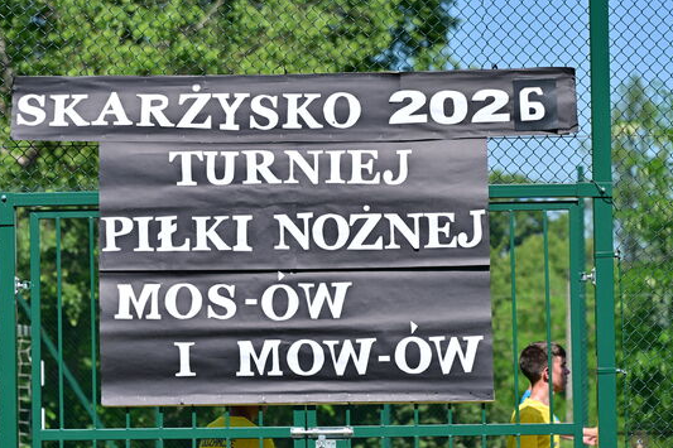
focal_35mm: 165
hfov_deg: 12.5
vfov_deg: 8.3
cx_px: 288
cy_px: 191
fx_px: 3083
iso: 100
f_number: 4
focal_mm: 110
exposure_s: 1/2000
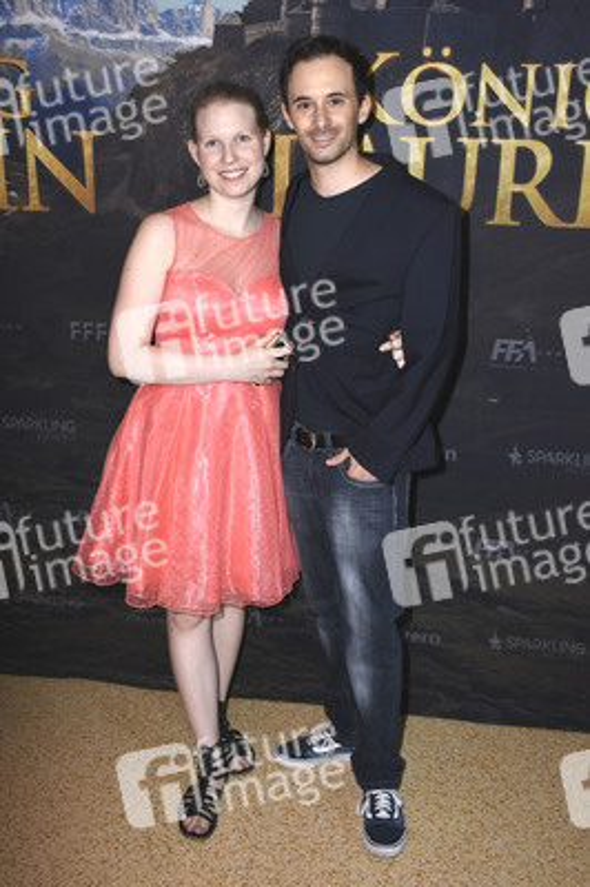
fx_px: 813
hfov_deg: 39.9
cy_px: 444
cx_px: 295
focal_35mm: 33
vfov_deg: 57.3
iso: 800
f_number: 5.6
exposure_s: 1/125
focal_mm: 22
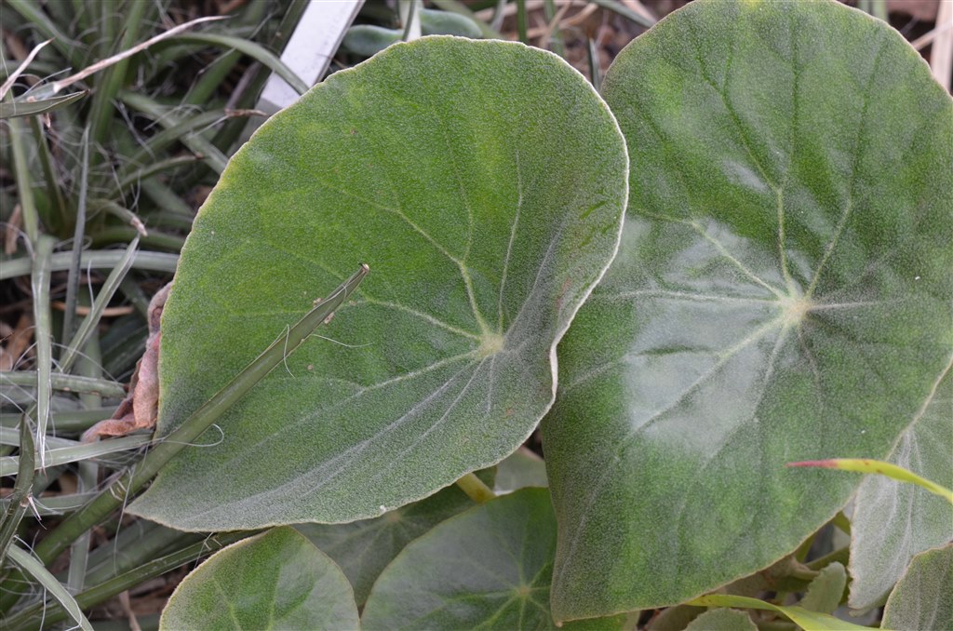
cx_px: 476
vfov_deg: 10.7
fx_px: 3368
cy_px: 316
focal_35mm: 128
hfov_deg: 16.1
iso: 1000
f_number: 8
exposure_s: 1/125
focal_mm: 85
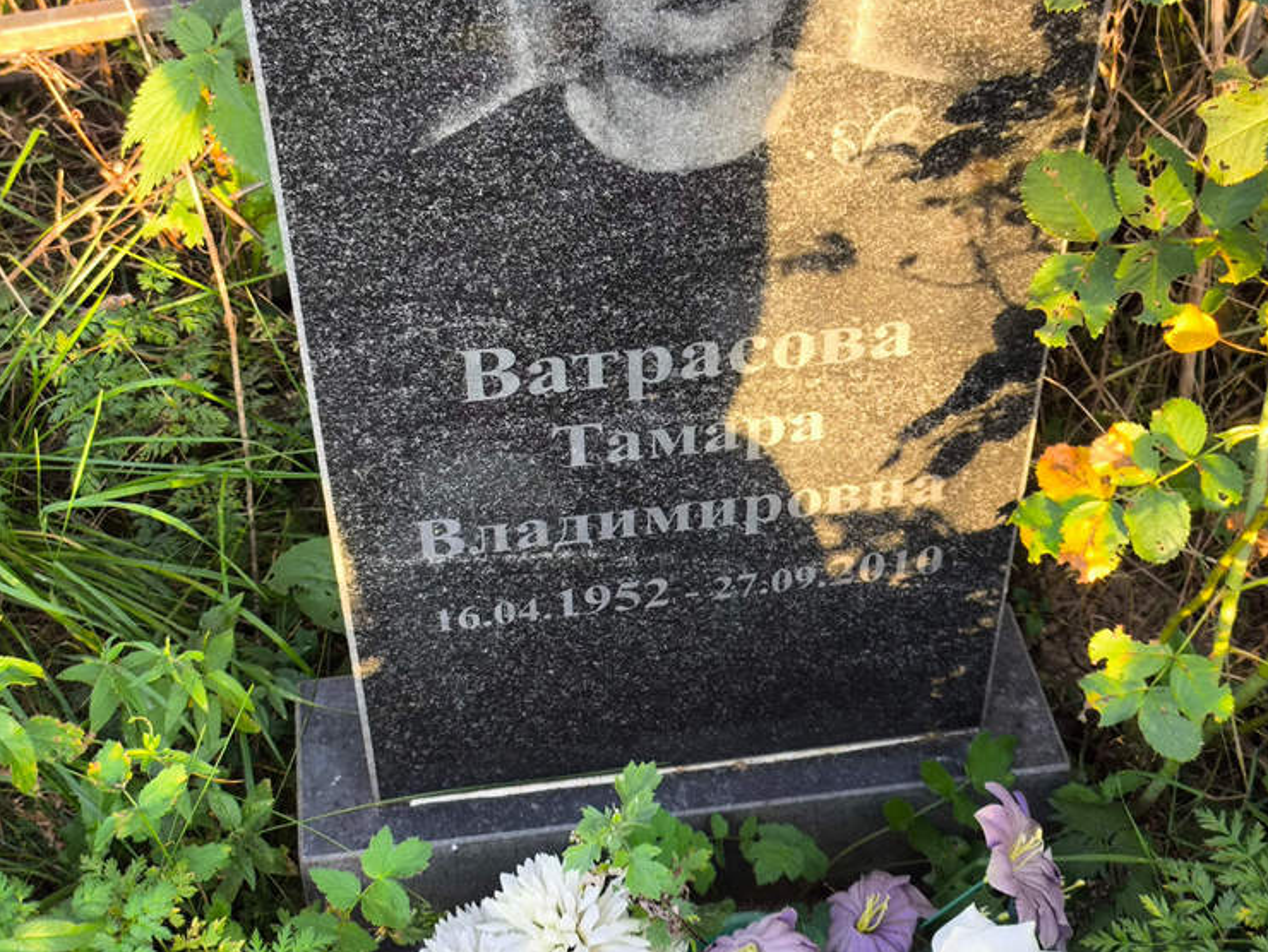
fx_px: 1979
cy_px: 454
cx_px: 669
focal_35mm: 54
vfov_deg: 27.1
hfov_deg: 35.5
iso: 64
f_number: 1.7
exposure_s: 1/100
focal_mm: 4.71
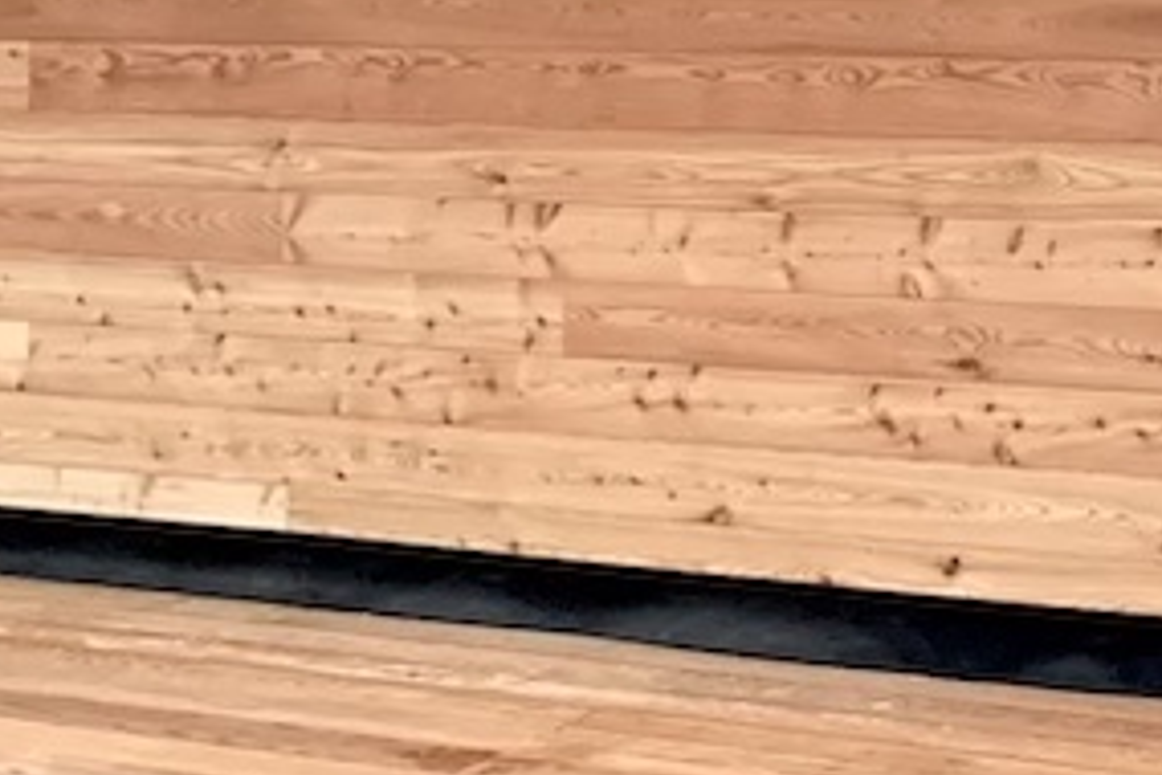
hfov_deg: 19.6
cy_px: -286
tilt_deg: +1.0
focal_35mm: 95
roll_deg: +1.9
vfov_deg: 13.8
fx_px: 3066
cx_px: 1545
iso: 250
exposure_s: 1/60
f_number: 1.8
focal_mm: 4.25
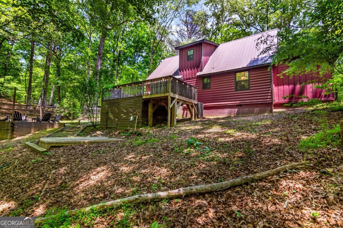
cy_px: 114
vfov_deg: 72.1
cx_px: 172
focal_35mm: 16
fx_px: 157
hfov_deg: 95.0
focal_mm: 11
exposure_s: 1/125
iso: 280
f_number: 5.6
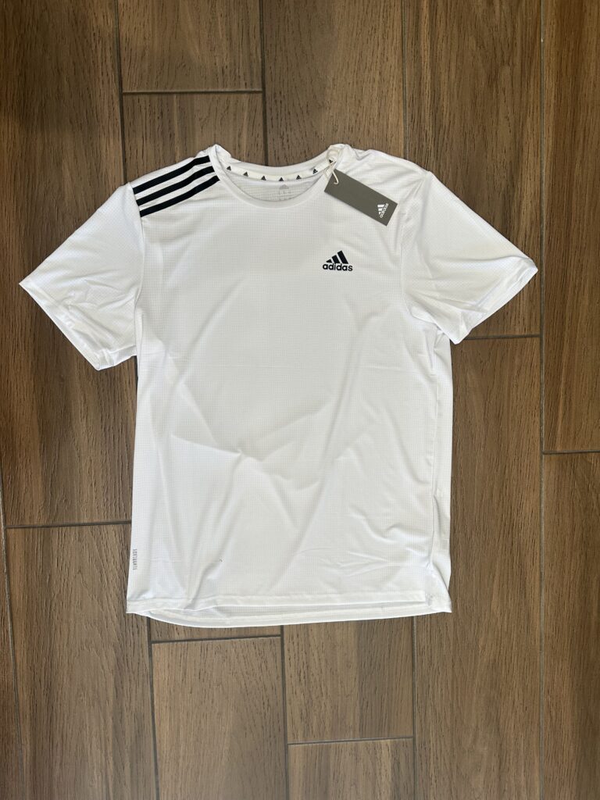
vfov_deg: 71.6
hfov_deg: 56.8
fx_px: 555
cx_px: 300
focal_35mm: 24
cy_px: 400
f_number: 1.78
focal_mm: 6.86
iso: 80
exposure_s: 1/121
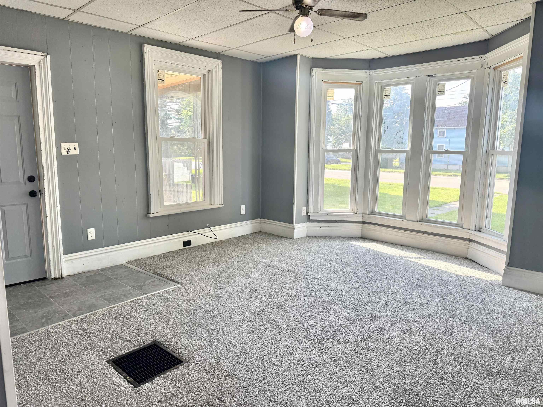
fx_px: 376
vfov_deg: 56.8
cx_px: 272
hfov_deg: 71.6
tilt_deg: -7.9
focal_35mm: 24
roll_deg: -0.2
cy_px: 204
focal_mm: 6.76
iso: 100
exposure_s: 1/313
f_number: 1.78
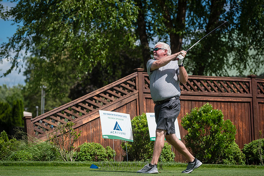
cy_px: 88
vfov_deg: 9.5
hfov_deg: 14.2
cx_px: 132
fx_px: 1064
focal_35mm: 145
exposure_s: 1/1600
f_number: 5
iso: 200
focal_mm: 145
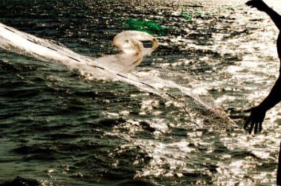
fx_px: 867
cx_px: 89
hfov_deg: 18.4
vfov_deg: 12.3
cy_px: 82
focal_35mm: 111
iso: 200
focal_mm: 31
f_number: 6.7
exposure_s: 1/2000
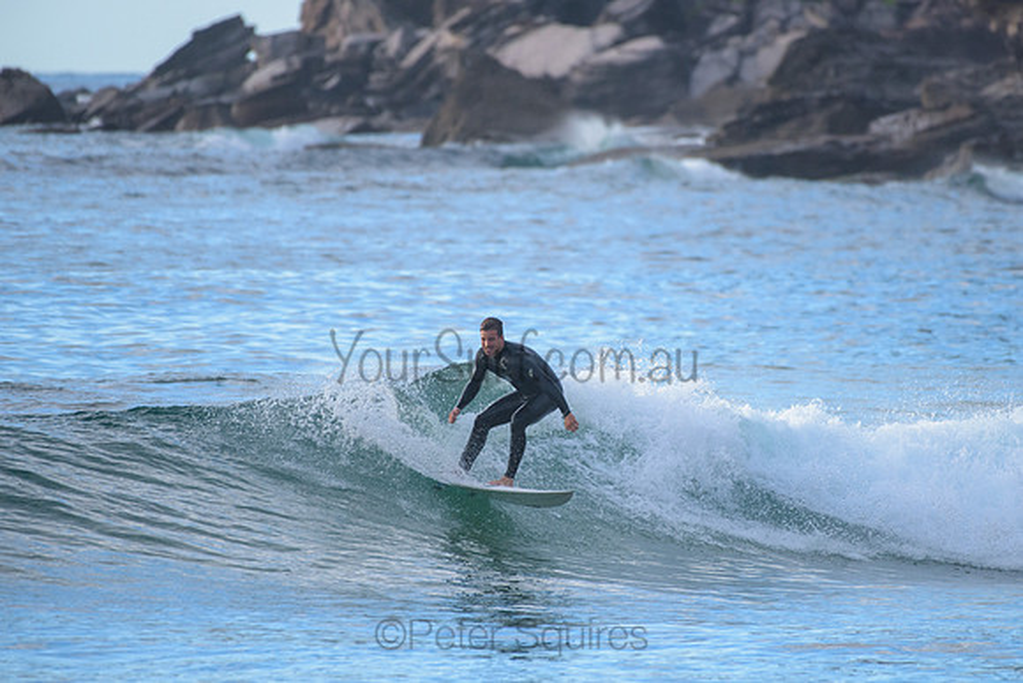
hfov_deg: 3.4
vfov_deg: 2.2
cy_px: 357
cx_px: 588
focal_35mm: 613
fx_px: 17433
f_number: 5.6
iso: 1000
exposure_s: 1/2000
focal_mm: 500
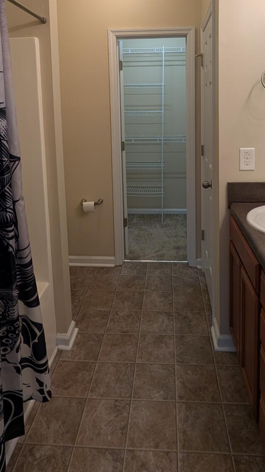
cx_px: 150
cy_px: 137
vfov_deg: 74.8
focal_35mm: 23
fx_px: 287
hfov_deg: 49.4
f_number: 1.7
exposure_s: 1/40
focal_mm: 2.02
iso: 56
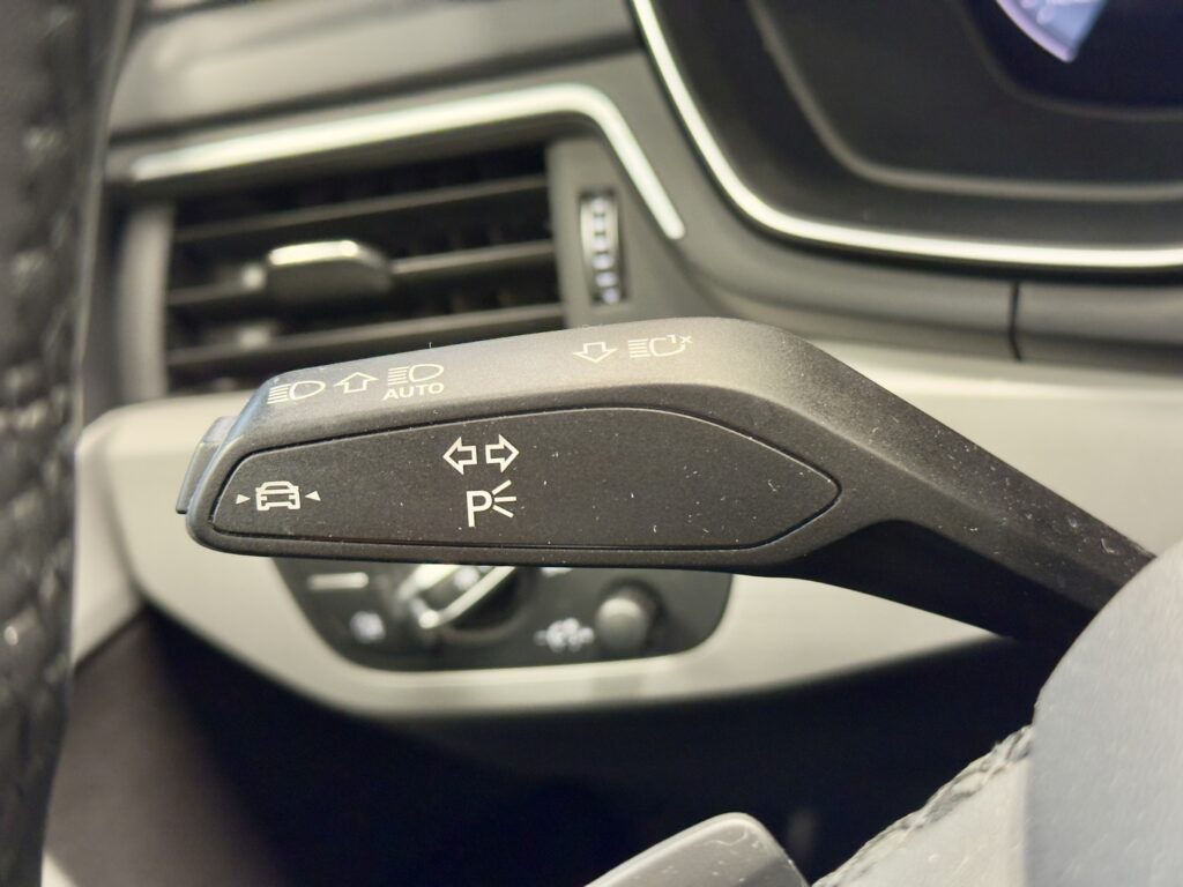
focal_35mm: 48
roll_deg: +15.5
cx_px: 592
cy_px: 444
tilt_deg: -28.0
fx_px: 1640
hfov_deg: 39.7
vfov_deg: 30.3
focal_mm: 6.76
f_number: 1.78
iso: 400
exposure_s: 1/33
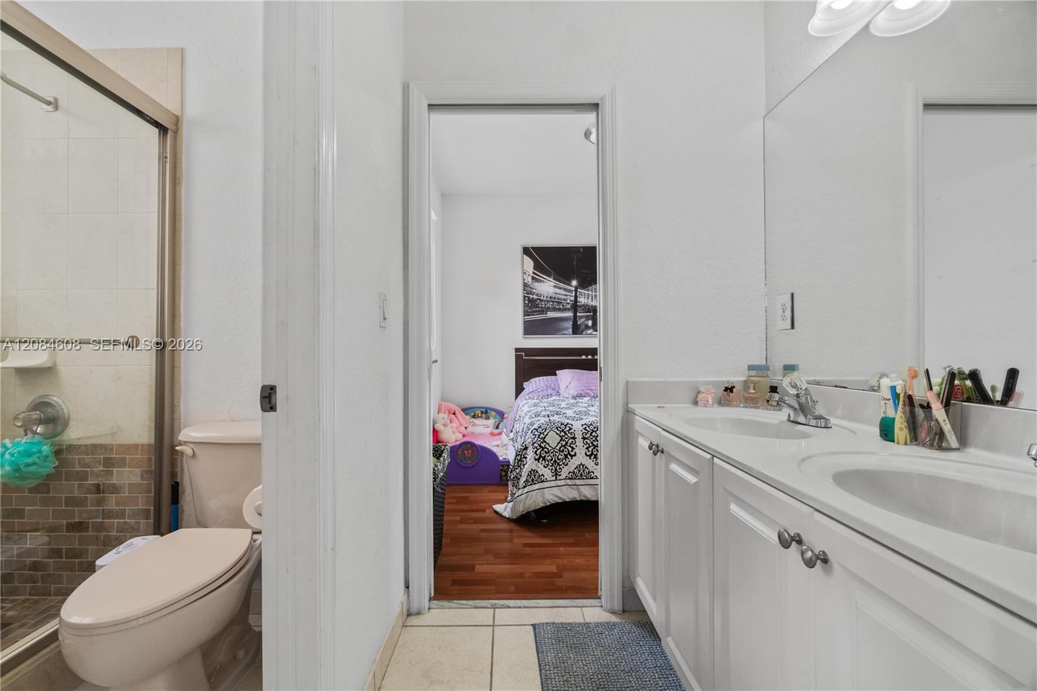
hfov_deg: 100.4
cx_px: 518
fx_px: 432
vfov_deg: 77.3
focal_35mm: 15
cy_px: 346
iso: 250
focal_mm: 10
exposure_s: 1/4
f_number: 8
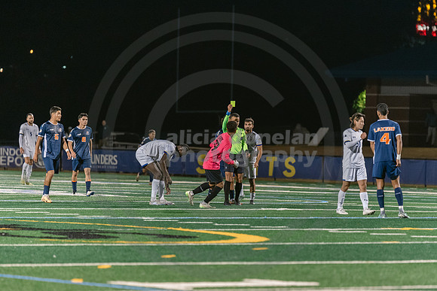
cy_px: 168
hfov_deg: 7.7
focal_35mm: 266
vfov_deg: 5.2
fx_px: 3226
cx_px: 250
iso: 3200
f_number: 2.8
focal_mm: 200
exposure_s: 1/400
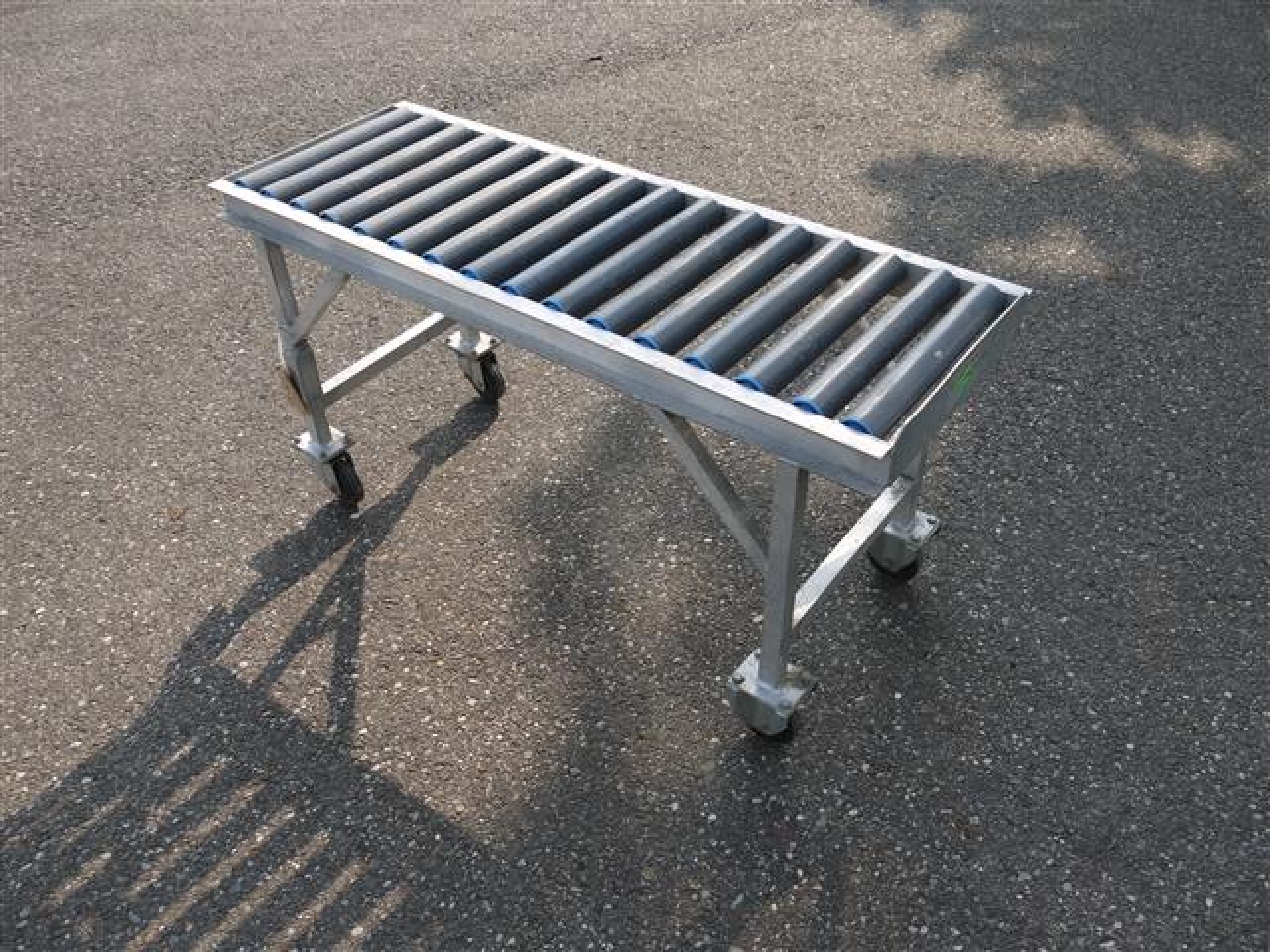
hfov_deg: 63.4
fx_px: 1027
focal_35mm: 28
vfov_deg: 49.7
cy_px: 476
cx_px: 635
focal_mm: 14
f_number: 5.6
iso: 100
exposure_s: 1/320
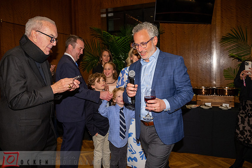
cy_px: 84
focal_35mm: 31
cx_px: 126
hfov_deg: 60.3
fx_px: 217
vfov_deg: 42.3
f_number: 4
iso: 2500
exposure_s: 1/60
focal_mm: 31
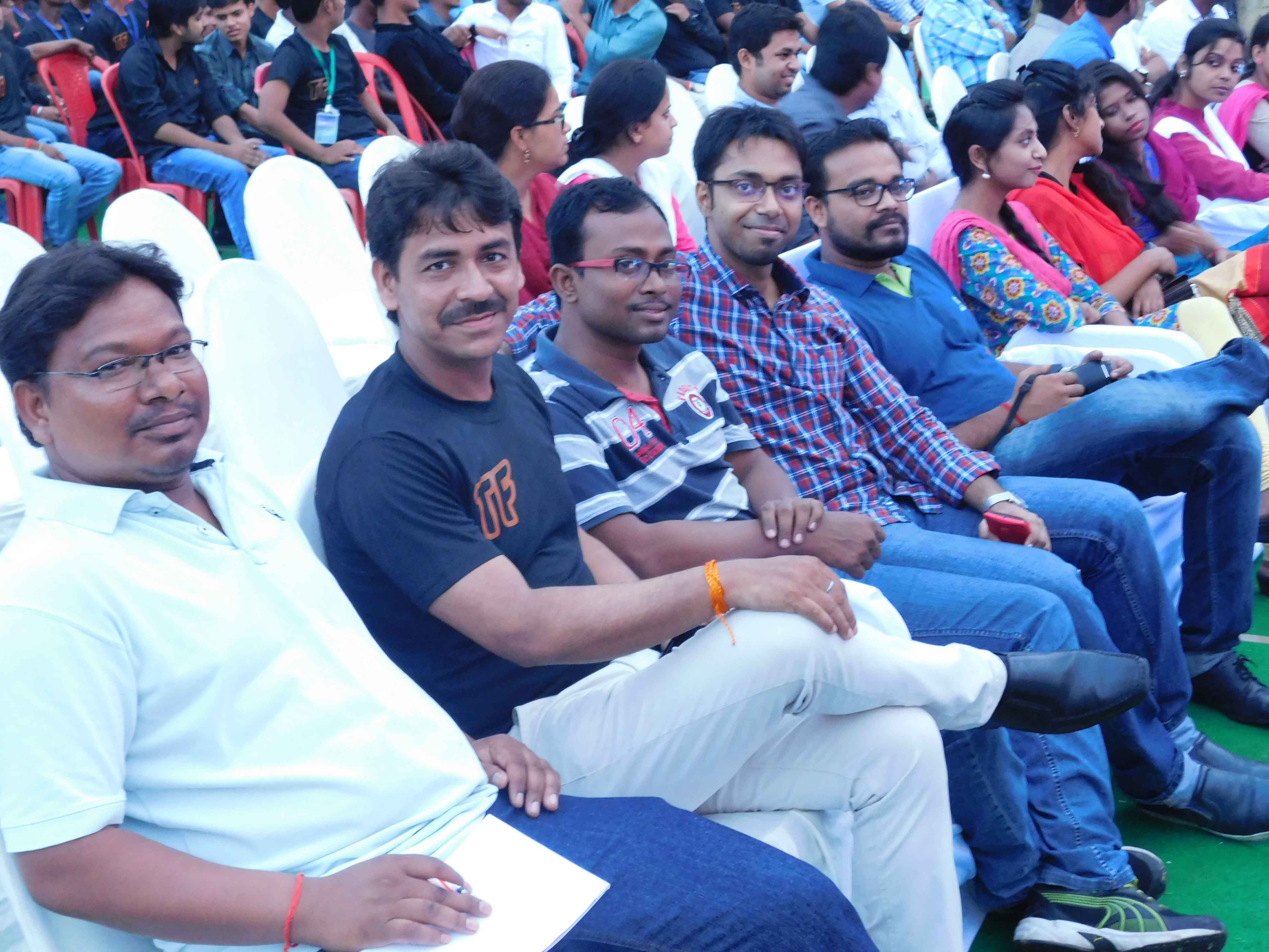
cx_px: 634
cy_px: 476
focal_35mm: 59
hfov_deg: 32.7
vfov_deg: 24.8
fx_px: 2163
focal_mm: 10.4
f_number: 4
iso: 500
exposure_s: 1/8
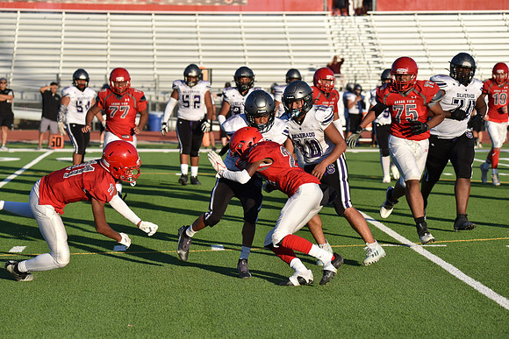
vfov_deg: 9.2
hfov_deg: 13.7
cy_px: 170
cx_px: 254
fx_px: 2121
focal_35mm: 150
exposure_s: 1/4000
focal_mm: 150
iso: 800
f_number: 5.6
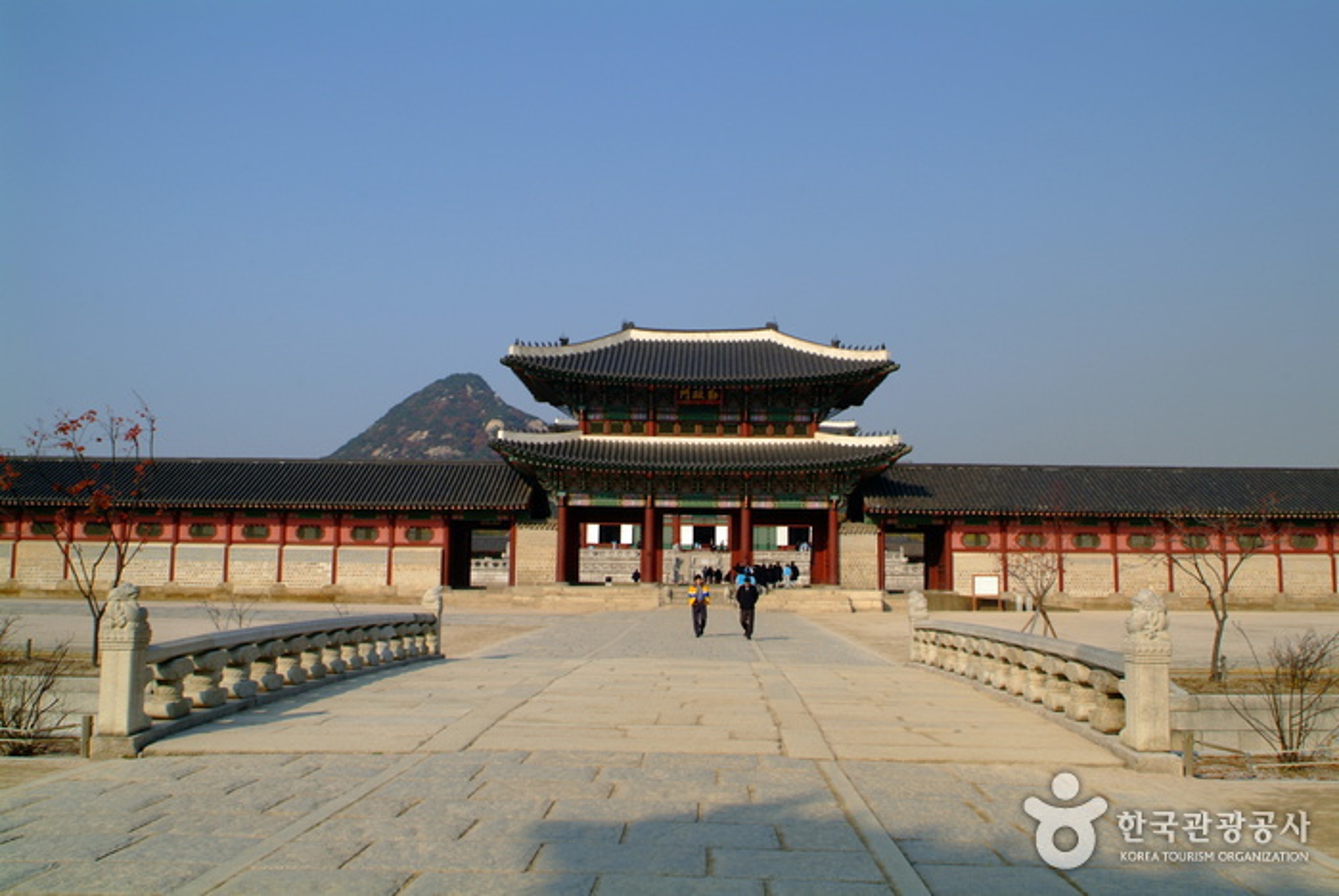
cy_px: 448
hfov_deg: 61.9
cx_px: 670
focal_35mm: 30
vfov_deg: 43.7
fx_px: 1117
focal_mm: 20
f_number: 8
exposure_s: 1/500
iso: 200
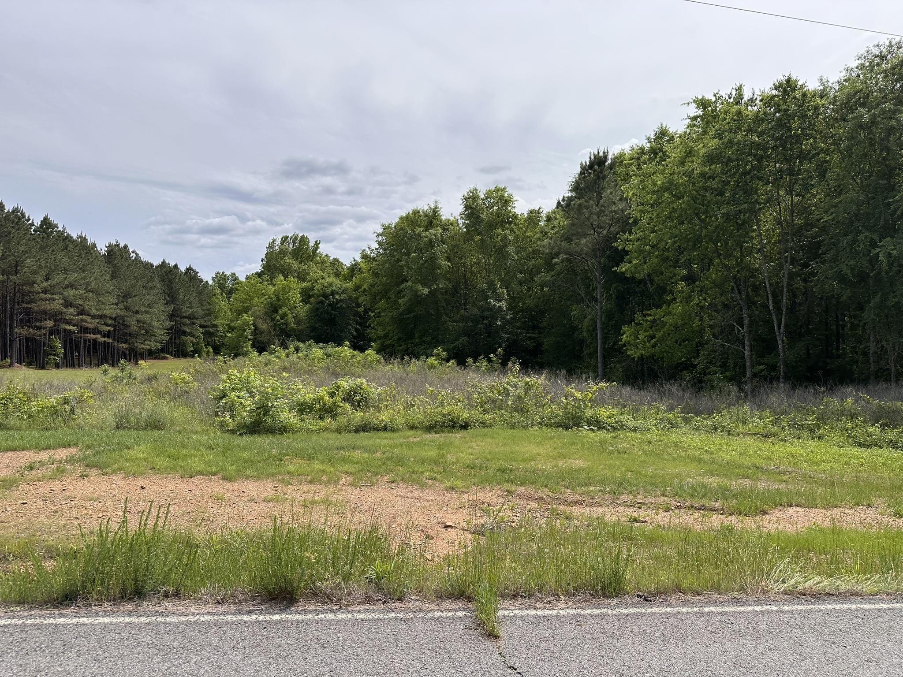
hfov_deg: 71.6
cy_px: 338
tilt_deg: -1.2
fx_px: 626
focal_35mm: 24
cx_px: 452
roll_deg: +2.0
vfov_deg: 56.8
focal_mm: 6.86
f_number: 1.78
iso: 80
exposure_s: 1/4348
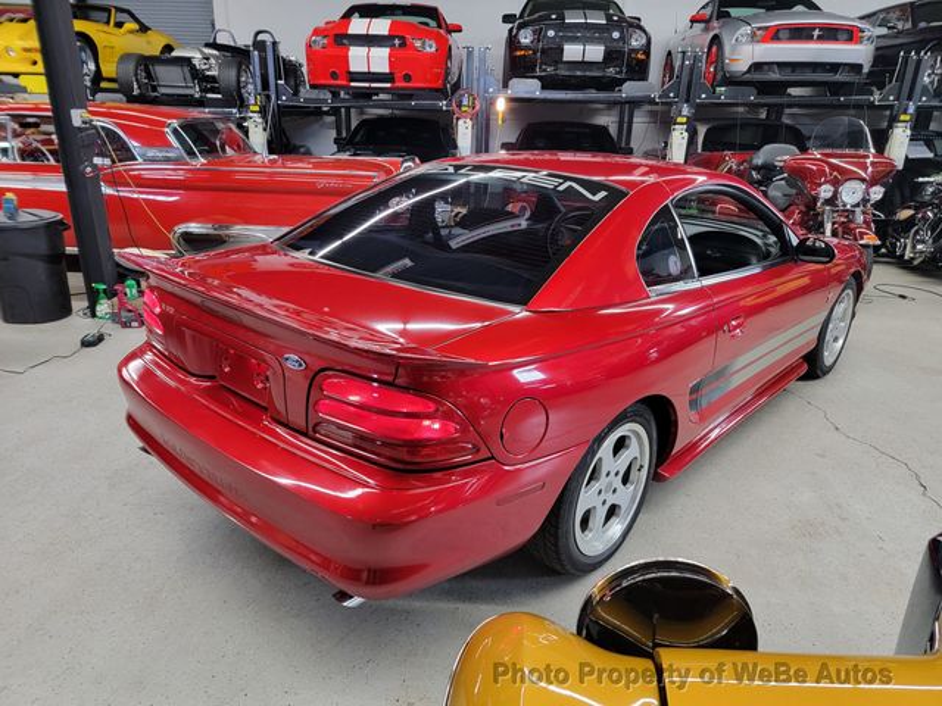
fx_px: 653
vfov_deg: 56.8
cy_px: 353
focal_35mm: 24
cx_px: 471
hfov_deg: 71.6
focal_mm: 6.7
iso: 320
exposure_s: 1/40
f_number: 1.8
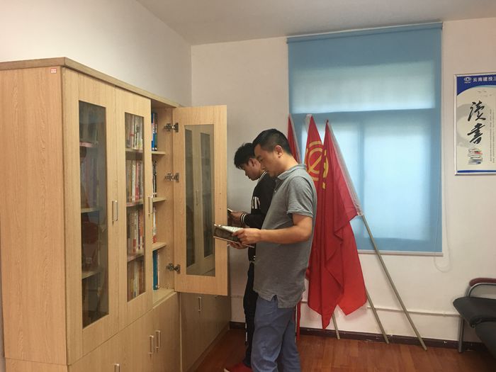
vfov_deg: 48.2
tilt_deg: -1.3
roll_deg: +0.2
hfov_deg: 61.7
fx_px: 416
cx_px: 248
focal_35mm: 29
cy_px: 186
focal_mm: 4.15
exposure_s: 1/17
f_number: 2.2
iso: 40
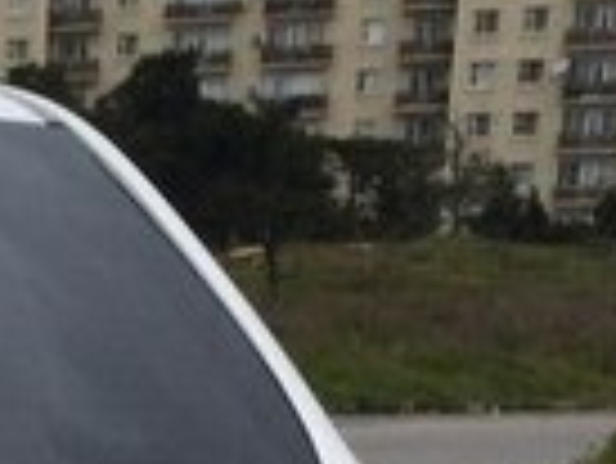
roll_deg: +0.5
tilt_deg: -18.7
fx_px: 2494
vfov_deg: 9.6
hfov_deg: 12.7
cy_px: 1034
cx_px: -535
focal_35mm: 140
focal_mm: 4.15
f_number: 2.2
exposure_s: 1/1786
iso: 32
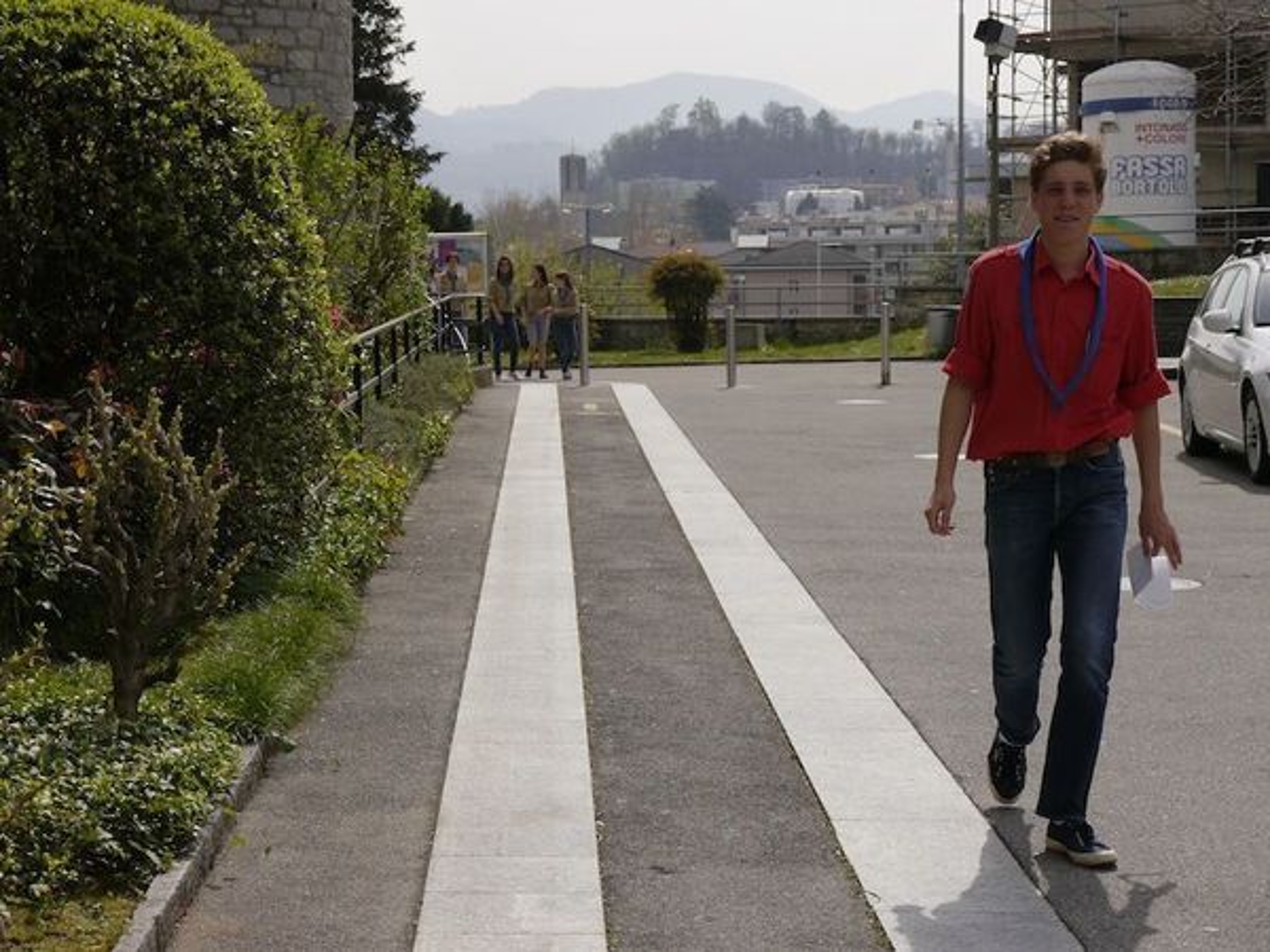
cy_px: 476
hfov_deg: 23.3
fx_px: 3082
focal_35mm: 84
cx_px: 635
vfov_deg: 17.6
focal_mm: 42
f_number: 10
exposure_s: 1/400
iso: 160
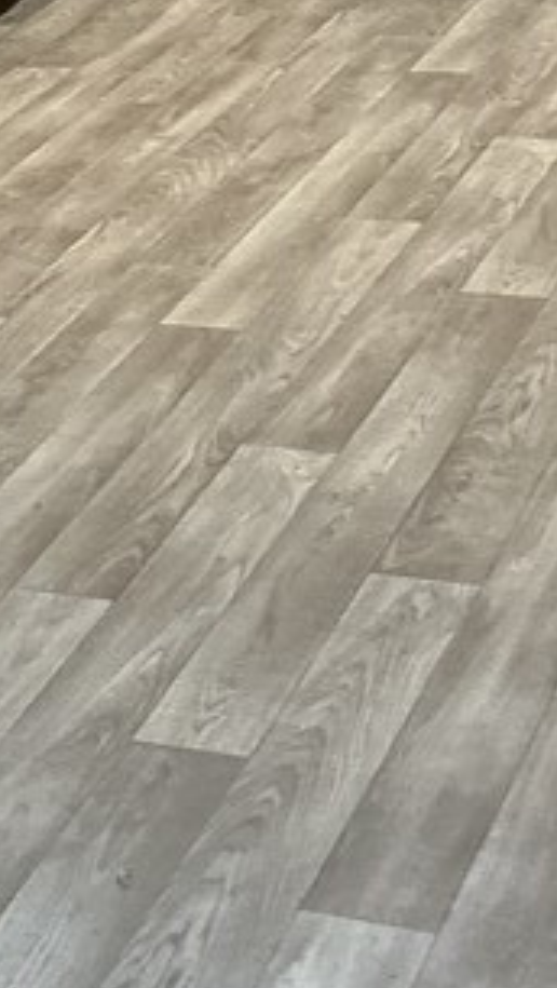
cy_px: 81
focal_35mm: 106
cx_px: -32
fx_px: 2778
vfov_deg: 19.7
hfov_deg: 11.3
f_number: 1.8
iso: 160
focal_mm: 3
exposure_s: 1/60
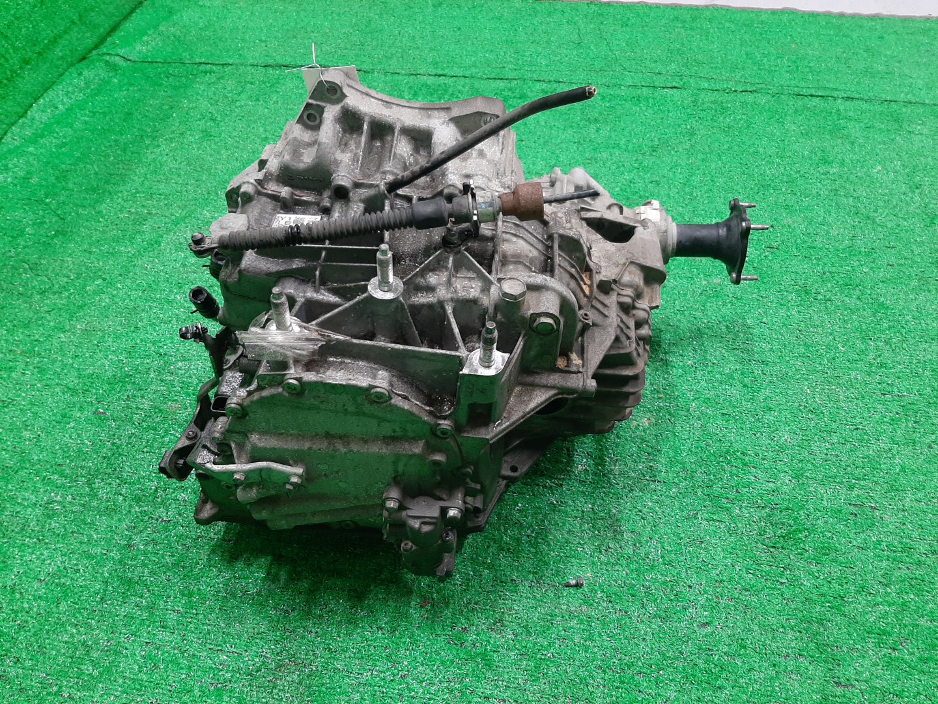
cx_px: 469
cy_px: 352
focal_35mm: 26
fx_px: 705
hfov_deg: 67.3
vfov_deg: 53.1
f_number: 1.7
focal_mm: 3.93
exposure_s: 1/50
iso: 138
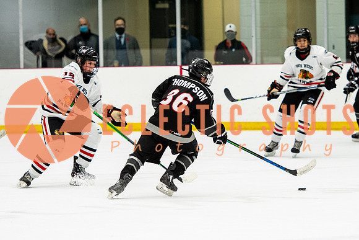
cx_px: 181
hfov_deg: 7.3
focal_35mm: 282
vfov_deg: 4.9
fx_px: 2815
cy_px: 98
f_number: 2.8
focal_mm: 140
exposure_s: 1/640
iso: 1800
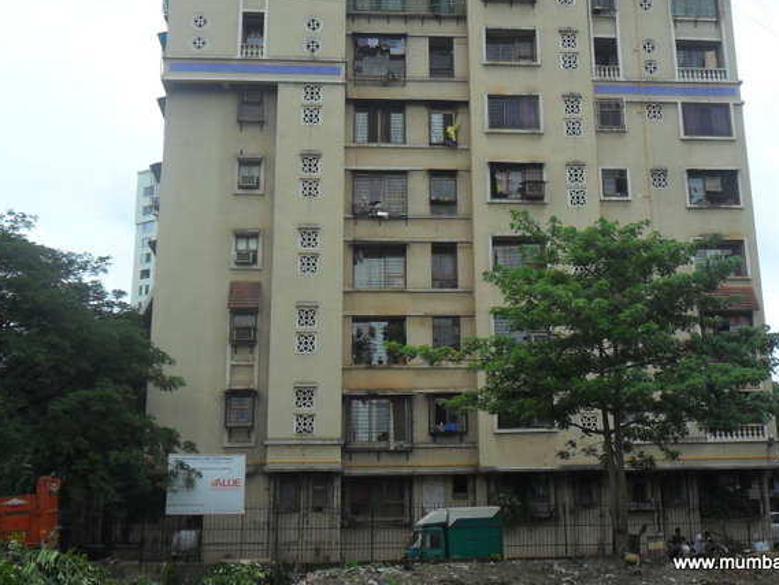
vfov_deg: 27.8
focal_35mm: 52
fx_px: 1170
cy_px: 185
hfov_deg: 36.7
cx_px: 467
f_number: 4
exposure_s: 1/500
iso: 100
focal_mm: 6.6
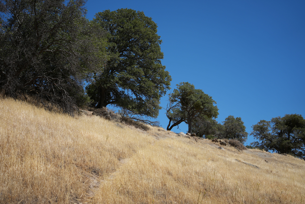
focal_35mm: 50
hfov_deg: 39.6
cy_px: 102
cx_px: 152
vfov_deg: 27.0
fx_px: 424
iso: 125
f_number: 4.5
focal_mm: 50
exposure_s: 1/1250
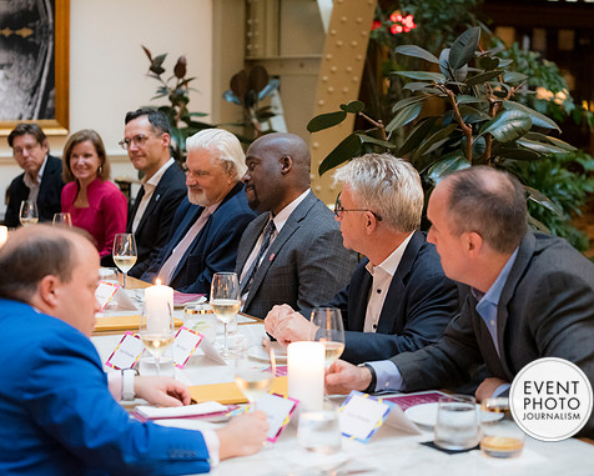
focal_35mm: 80
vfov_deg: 19.2
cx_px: 273
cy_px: 240
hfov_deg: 23.8
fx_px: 1407
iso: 6400
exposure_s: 1/125
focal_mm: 70
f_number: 2.8
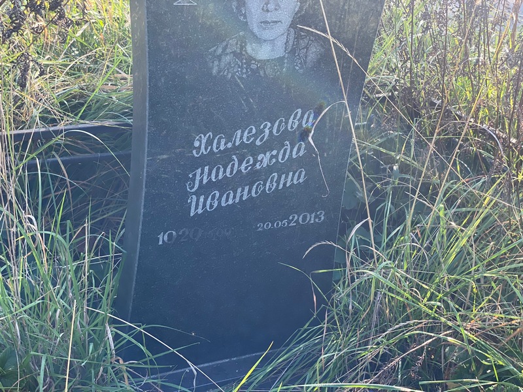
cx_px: 262
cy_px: 196
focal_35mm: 52
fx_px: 786
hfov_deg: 36.8
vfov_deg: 28.0
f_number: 2
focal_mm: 6
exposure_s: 1/216
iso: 20
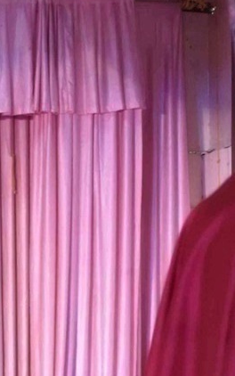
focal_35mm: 226
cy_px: 345
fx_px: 2314
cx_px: 374
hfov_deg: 5.7
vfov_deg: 9.2
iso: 1250
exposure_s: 1/100
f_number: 4
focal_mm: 32
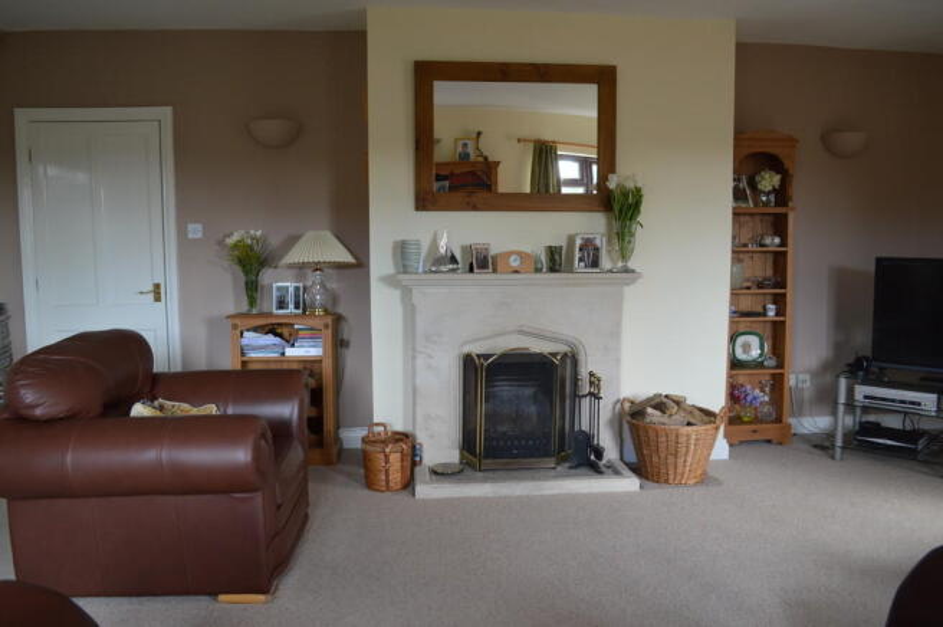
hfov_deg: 67.4
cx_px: 472
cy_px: 314
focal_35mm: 27
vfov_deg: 47.8
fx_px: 707
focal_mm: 18
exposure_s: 1/60
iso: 450
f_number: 3.5
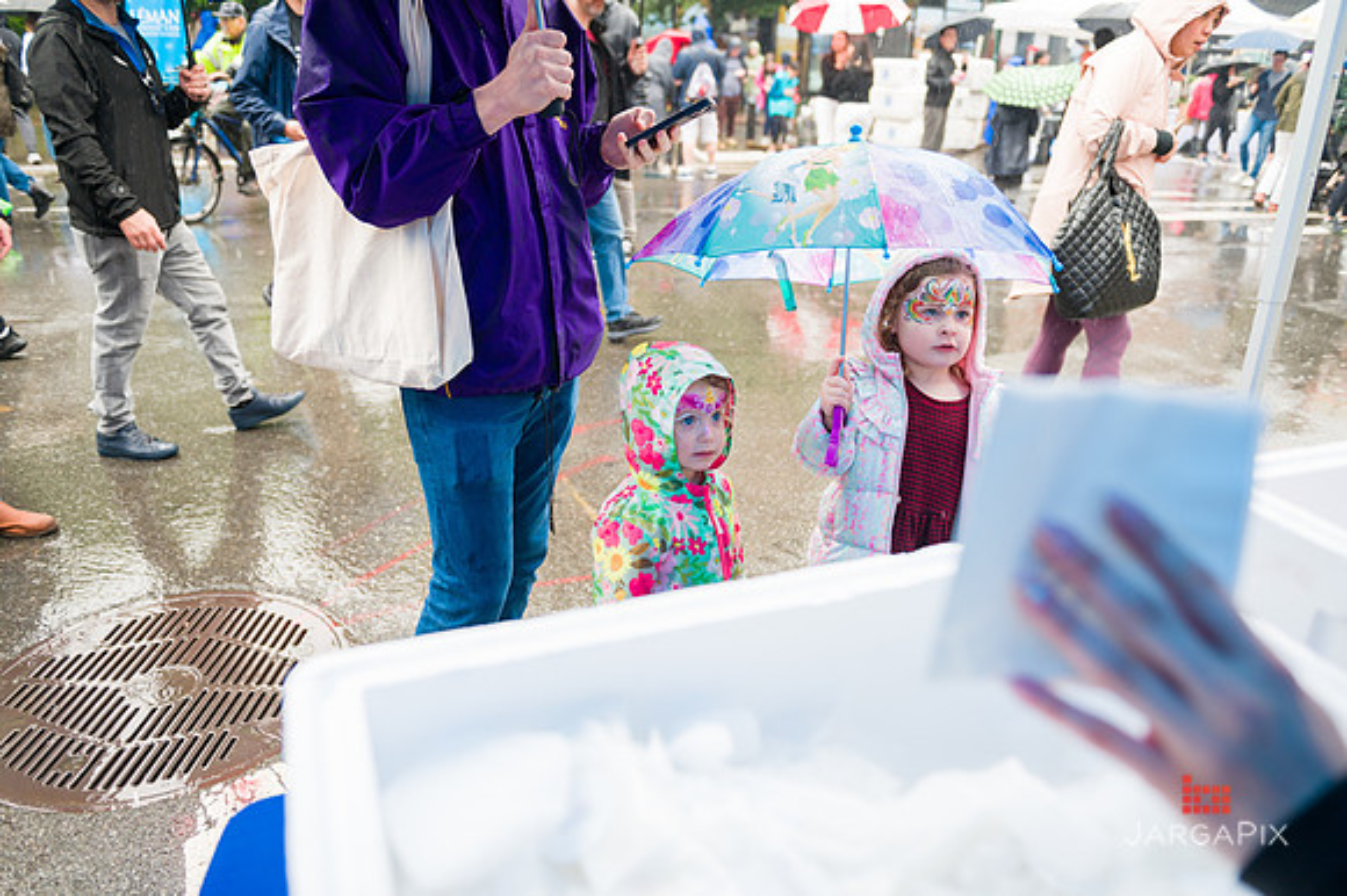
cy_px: 448
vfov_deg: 47.9
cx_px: 674
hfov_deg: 67.4
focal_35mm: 27
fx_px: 1010
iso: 400
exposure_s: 1/320
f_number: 3.2
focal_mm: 27
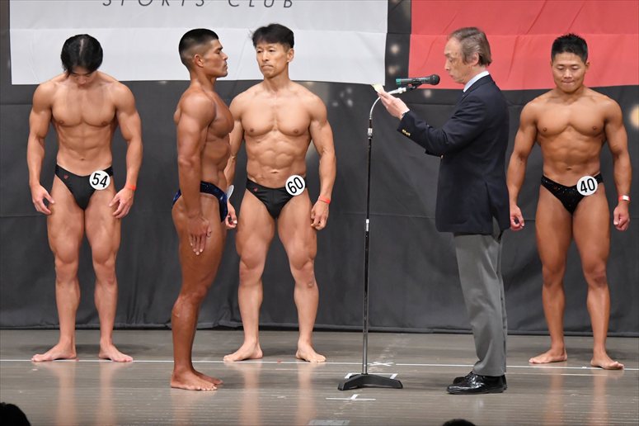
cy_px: 213
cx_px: 320
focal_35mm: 202
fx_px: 3584
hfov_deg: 10.2
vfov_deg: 6.8
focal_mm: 135
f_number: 5.6
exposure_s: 1/400
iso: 6400
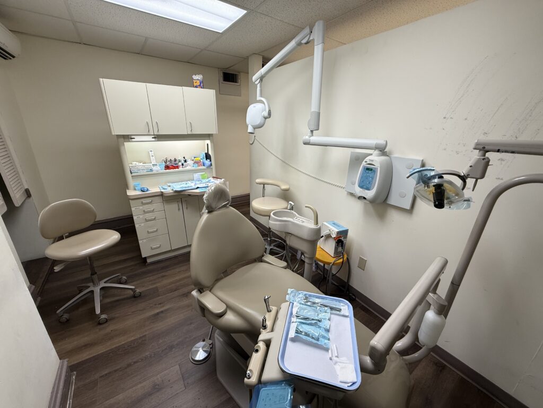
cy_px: 204
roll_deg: -1.3
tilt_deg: -19.1
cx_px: 272
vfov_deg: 85.7
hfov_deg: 102.1
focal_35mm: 14
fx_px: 220
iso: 125
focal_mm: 2.22
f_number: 2.2
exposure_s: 1/120
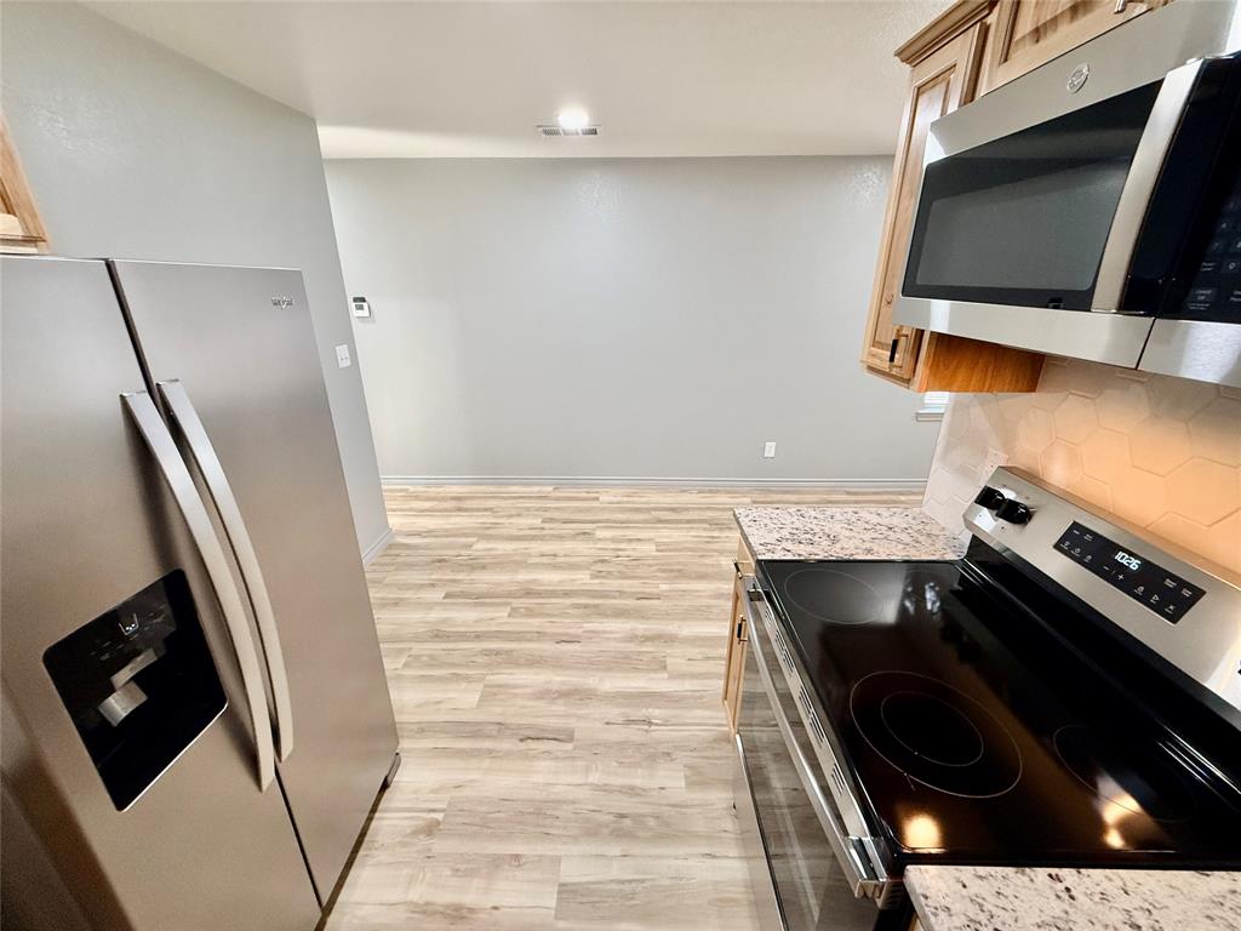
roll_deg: +0.4
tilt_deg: -20.7
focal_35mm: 14
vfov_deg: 85.7
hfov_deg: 102.1
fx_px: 502
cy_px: 466
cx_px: 620
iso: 400
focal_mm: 2.22
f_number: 2.2
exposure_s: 1/120
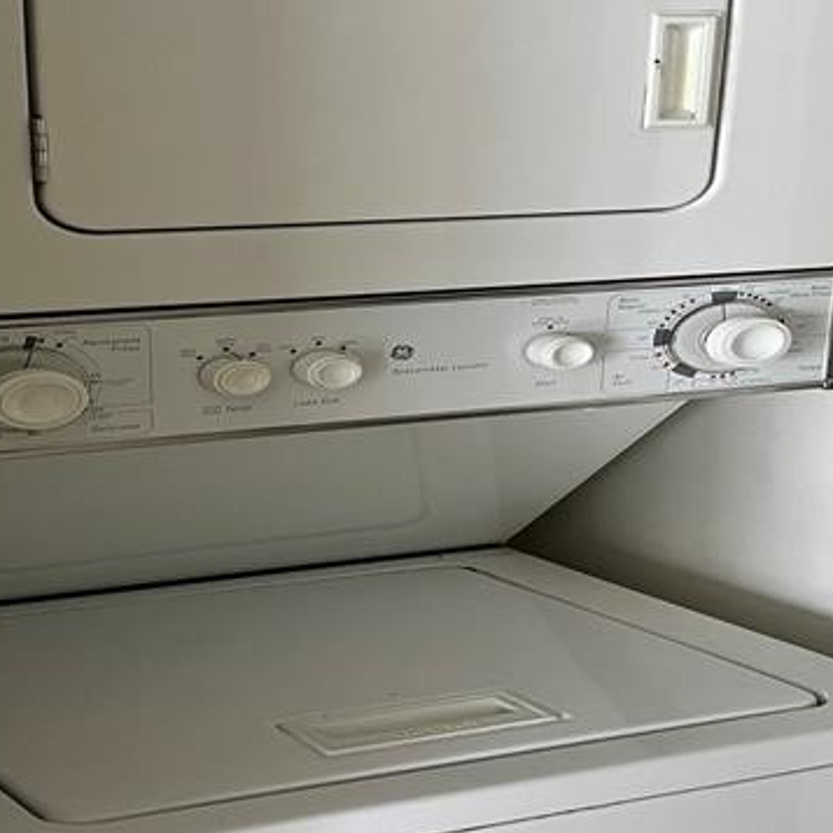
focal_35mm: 66
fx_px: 1797
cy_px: 408
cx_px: 308
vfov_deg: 26.1
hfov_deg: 26.0
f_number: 1.6
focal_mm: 5.1
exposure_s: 1/60
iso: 250
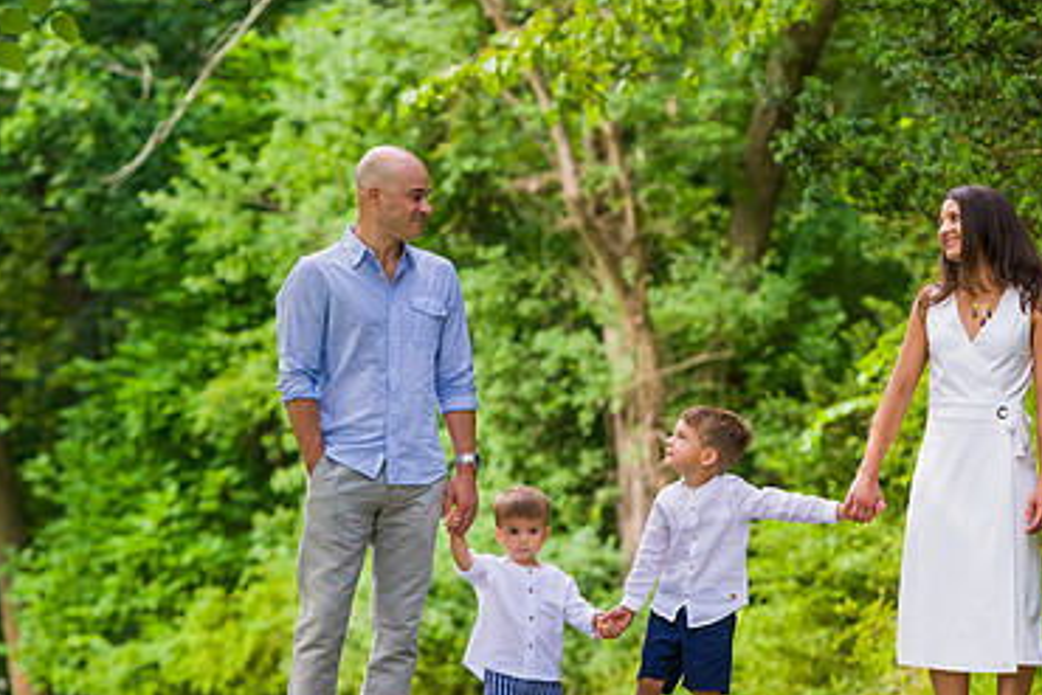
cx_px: 497
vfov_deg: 7.0
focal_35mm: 196
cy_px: 415
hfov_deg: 10.5
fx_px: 5675
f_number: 4
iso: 200
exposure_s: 1/640
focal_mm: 112
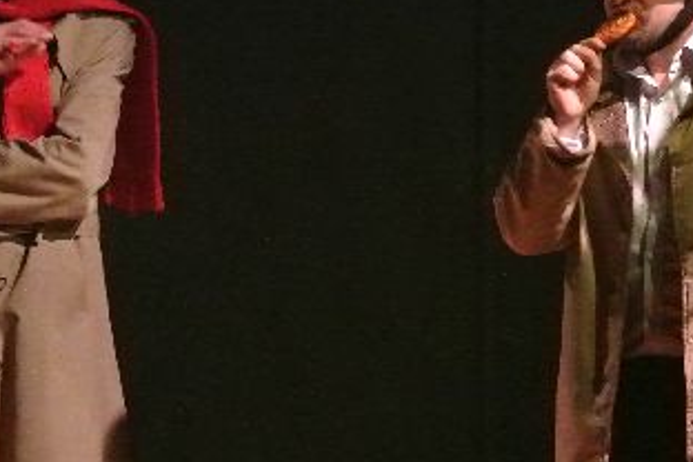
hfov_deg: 10.9
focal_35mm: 187
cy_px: 114
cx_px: 595
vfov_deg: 7.3
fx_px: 3599
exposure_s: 1/60
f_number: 4
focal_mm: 30
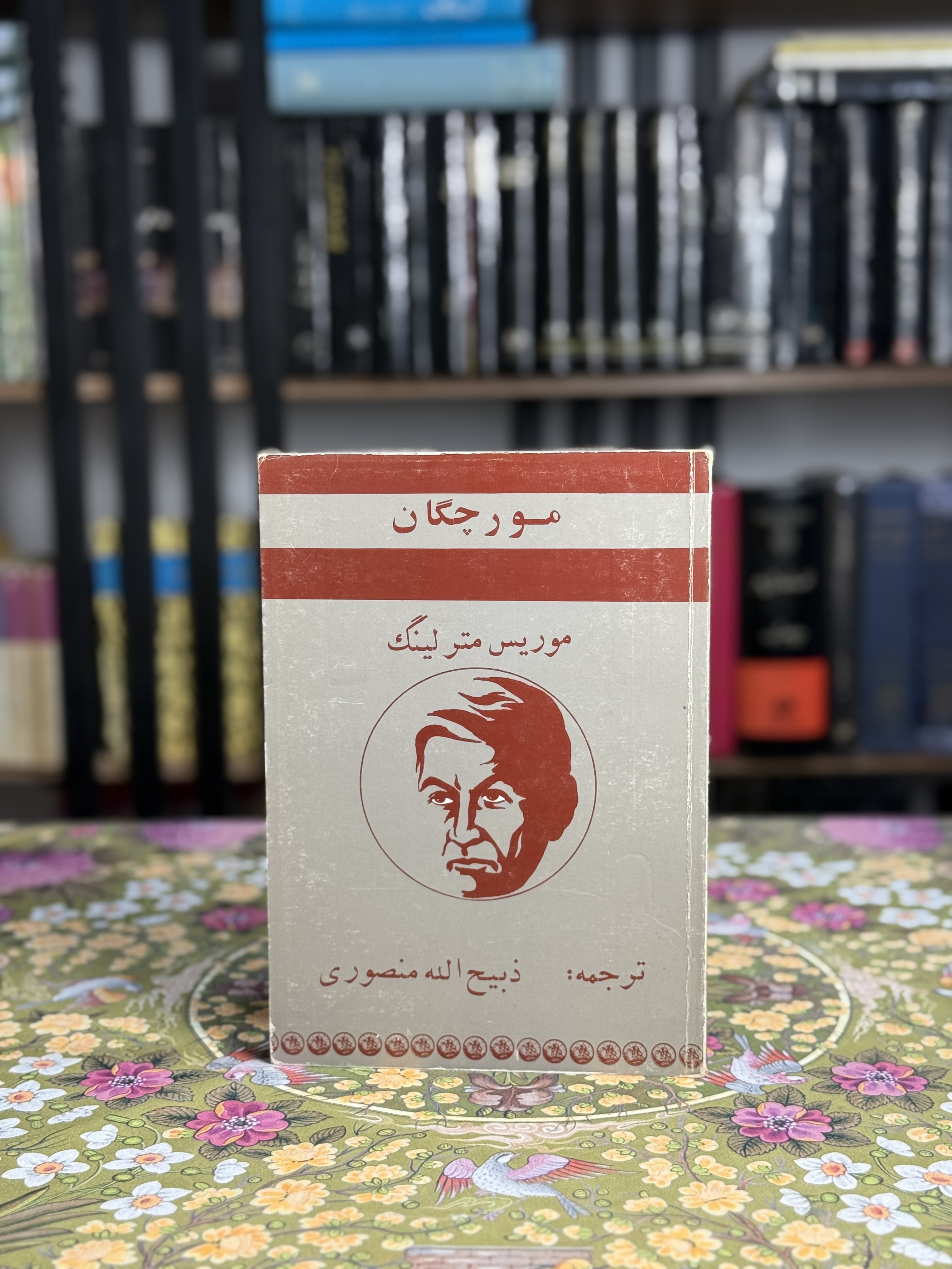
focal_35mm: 48
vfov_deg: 39.7
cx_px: 476
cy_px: 634
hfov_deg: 30.3
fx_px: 1760
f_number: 1.78
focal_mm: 6.76
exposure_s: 1/100
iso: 100
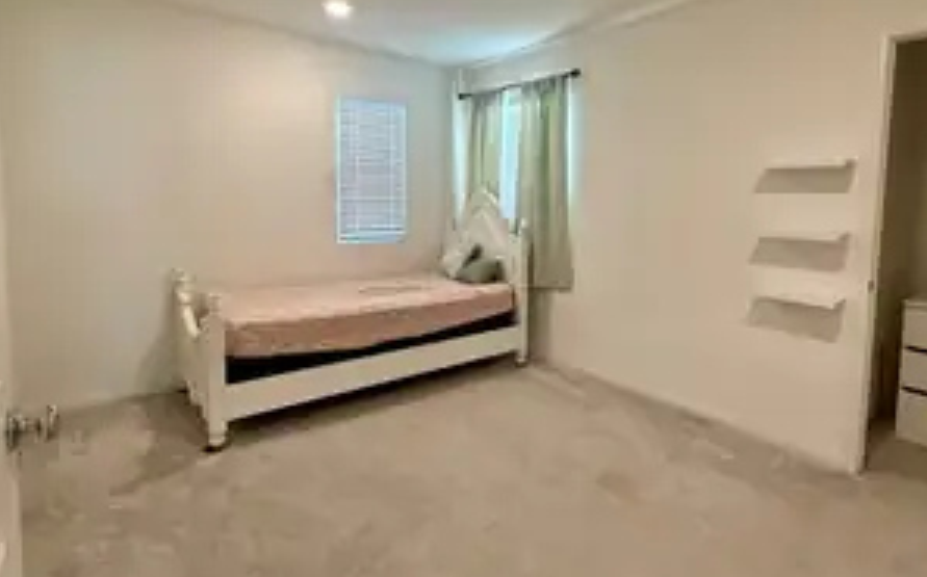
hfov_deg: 84.7
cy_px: 237
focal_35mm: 20
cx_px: 521
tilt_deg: -3.3
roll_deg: -1.5
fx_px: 505
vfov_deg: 59.1
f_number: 2.2
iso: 250
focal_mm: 2.22
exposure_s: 1/120
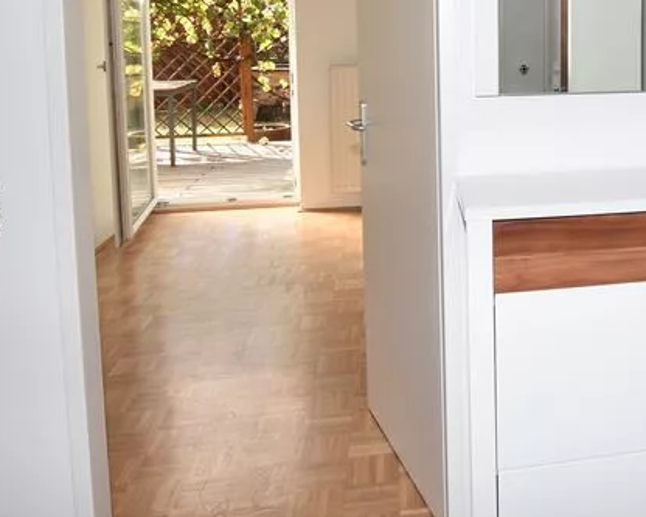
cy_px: 71
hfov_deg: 43.0
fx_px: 746
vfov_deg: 36.3
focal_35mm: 39
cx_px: 579
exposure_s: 1/125
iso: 160
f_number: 5.6
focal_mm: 10
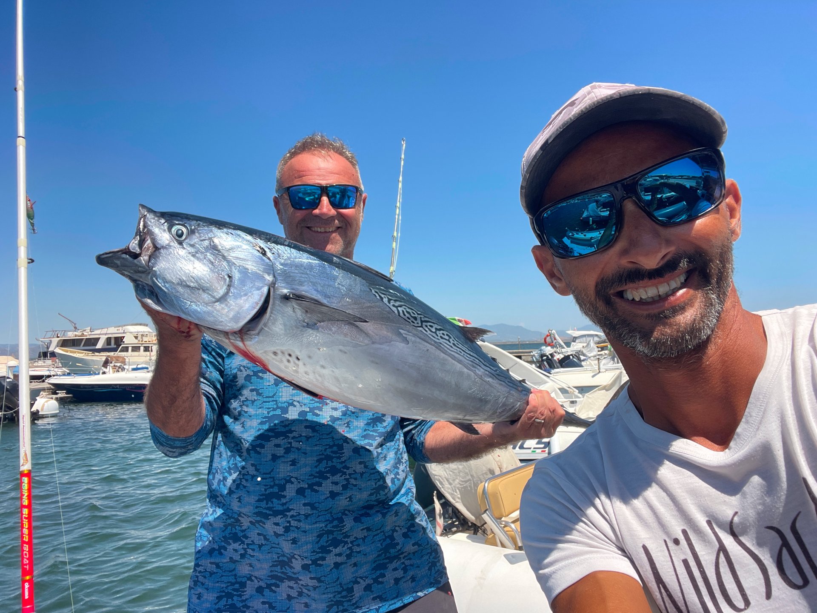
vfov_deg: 58.9
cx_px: 408
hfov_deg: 73.9
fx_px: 543
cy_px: 306
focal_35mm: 23
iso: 25
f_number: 2.2
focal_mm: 2.71
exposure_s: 1/614
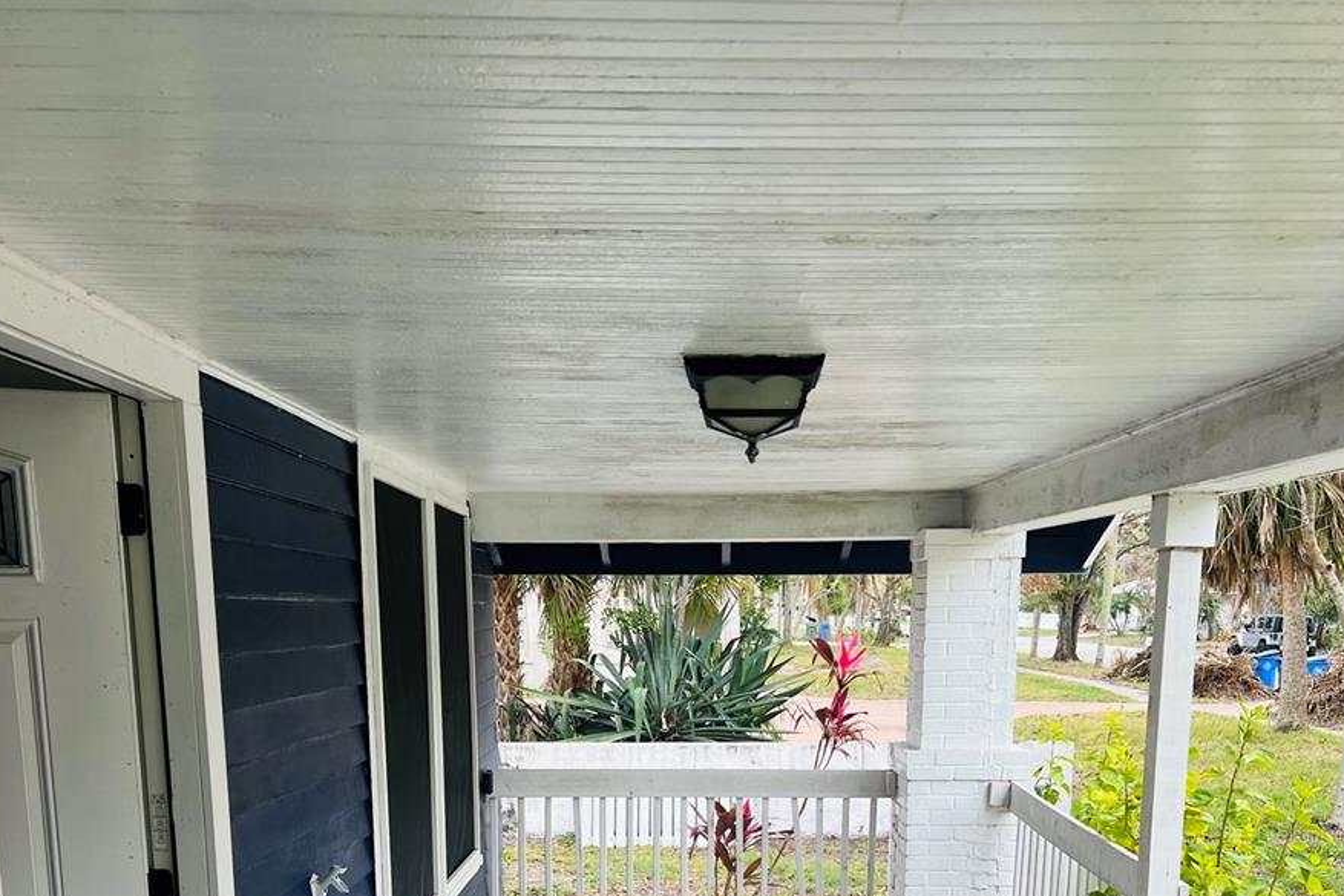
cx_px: 676
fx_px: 1381
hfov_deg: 51.9
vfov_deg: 33.7
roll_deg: -0.8
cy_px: 833
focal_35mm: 37
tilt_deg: -10.3
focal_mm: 5.7
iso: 50
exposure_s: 1/859
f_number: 1.5
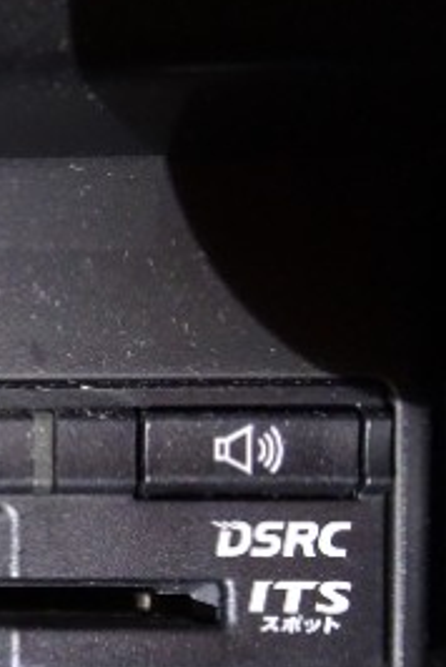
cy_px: 567
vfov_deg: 32.1
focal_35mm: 60
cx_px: -271
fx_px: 1112
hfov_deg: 19.1
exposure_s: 1/20
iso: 800
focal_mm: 4.1
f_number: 3.5
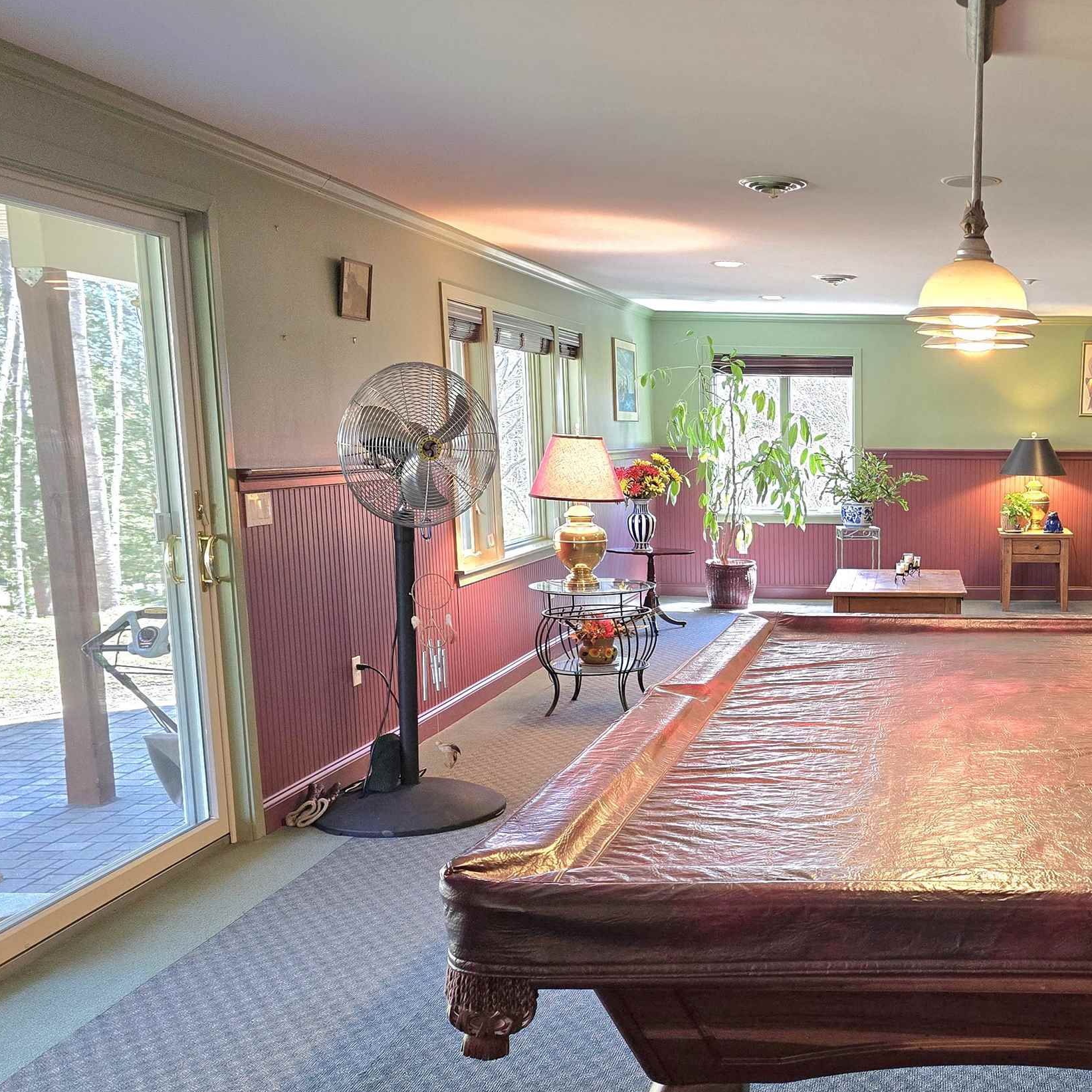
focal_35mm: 38
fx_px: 1356
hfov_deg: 41.1
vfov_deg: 43.6
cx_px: 943
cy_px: 666
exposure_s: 1/120
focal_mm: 6.3
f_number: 1.7
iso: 320
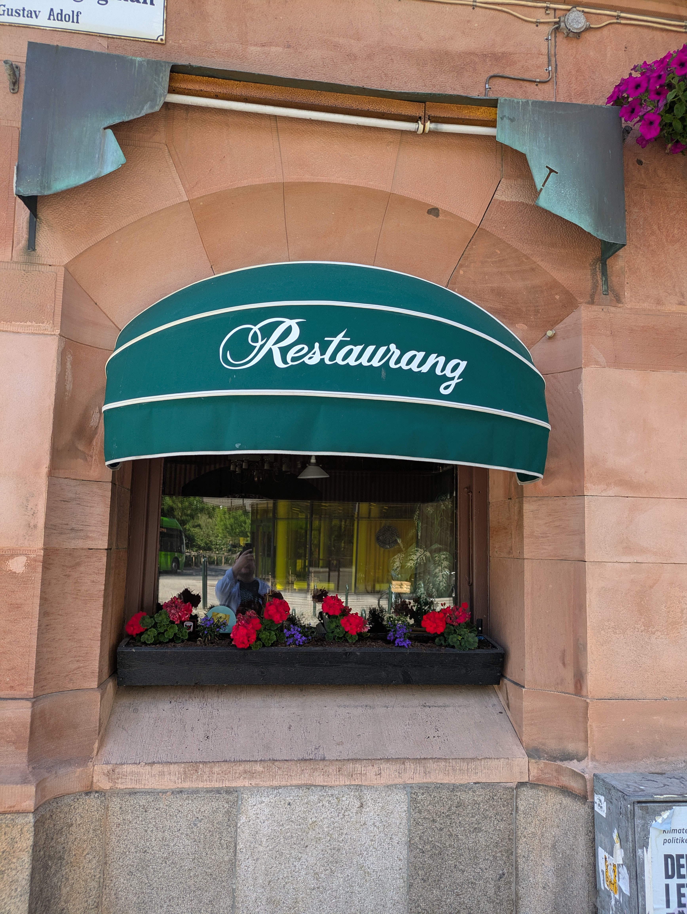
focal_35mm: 25
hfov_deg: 54.9
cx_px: 344
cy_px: 457
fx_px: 661
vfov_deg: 69.4
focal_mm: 5.43
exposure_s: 1/368
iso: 42
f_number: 1.89
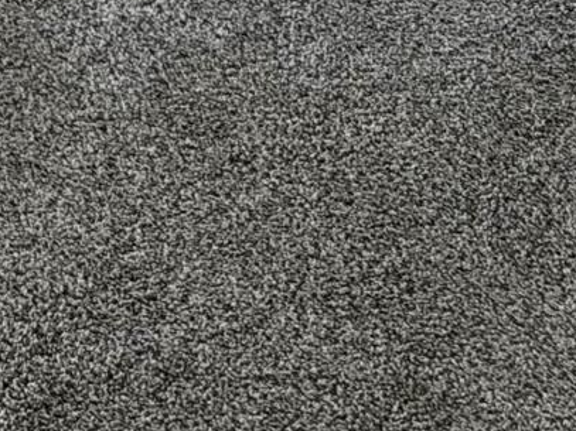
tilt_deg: -10.9
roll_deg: +1.0
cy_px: -1054
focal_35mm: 177
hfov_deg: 10.3
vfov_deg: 7.1
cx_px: -600
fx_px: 2944
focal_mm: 6.93
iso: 100
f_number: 1.8
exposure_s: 1/186
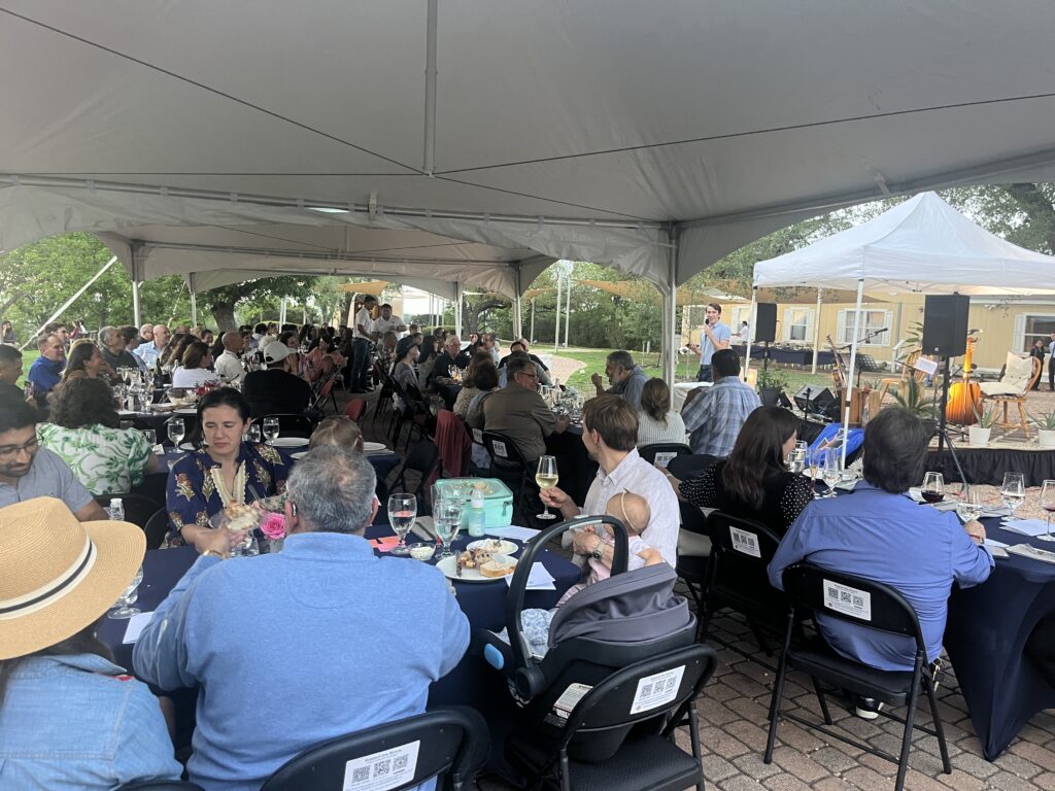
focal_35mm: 26
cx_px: 528
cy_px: 396
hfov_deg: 67.3
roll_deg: -2.8
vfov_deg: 53.1
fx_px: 792
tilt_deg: -4.0
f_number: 1.6
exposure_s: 1/60
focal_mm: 5.1
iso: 160
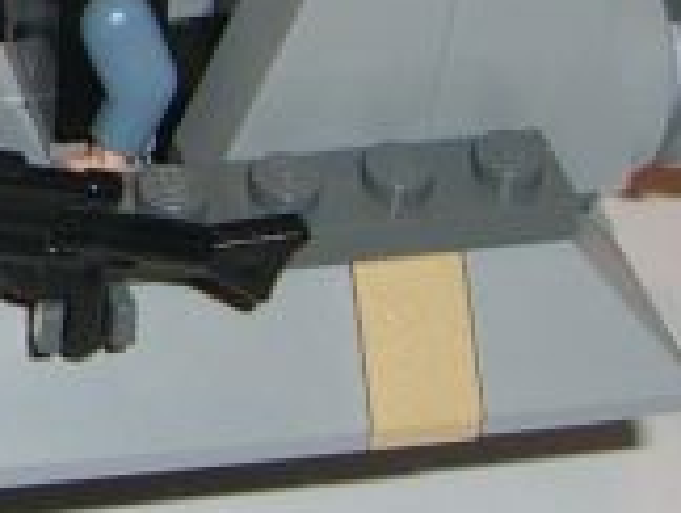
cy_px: -90
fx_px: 3231
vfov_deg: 9.0
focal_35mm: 164
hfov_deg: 11.3
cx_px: -462
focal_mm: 6.2
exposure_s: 1/60
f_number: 2.7
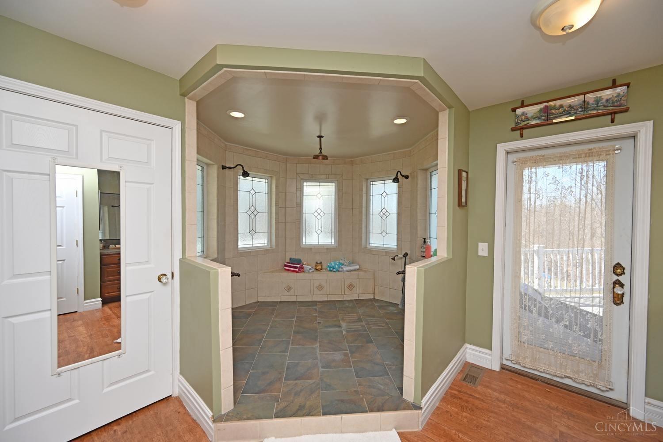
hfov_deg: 104.3
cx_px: 332
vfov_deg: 81.2
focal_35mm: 14
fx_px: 258
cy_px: 221
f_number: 5.6
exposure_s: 1/125
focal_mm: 14
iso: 200
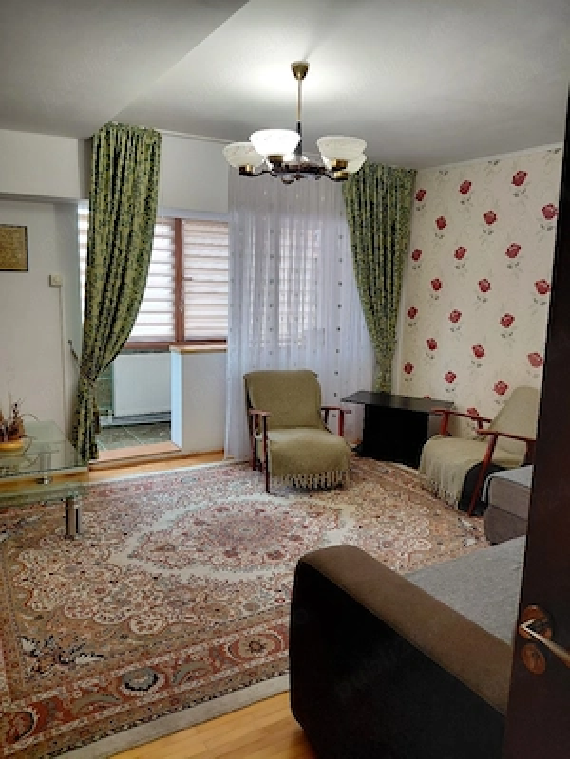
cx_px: 285
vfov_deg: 69.4
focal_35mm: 25
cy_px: 380
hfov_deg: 54.9
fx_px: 549
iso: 200
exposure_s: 1/50.3
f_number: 1.8
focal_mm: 4.69
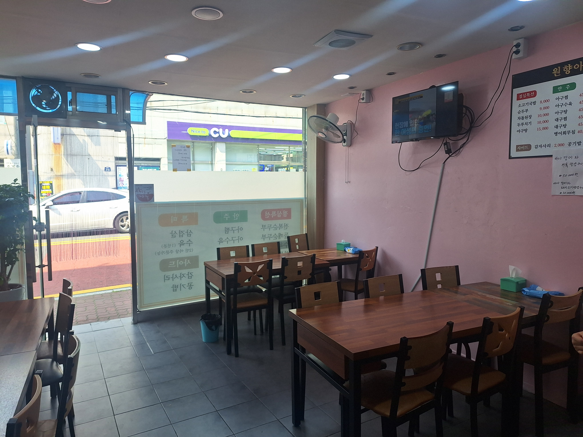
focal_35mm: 23
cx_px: 292
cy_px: 218
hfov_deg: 73.9
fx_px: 387
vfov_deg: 58.9
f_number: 1.8
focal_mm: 5.54
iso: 40
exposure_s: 1/585
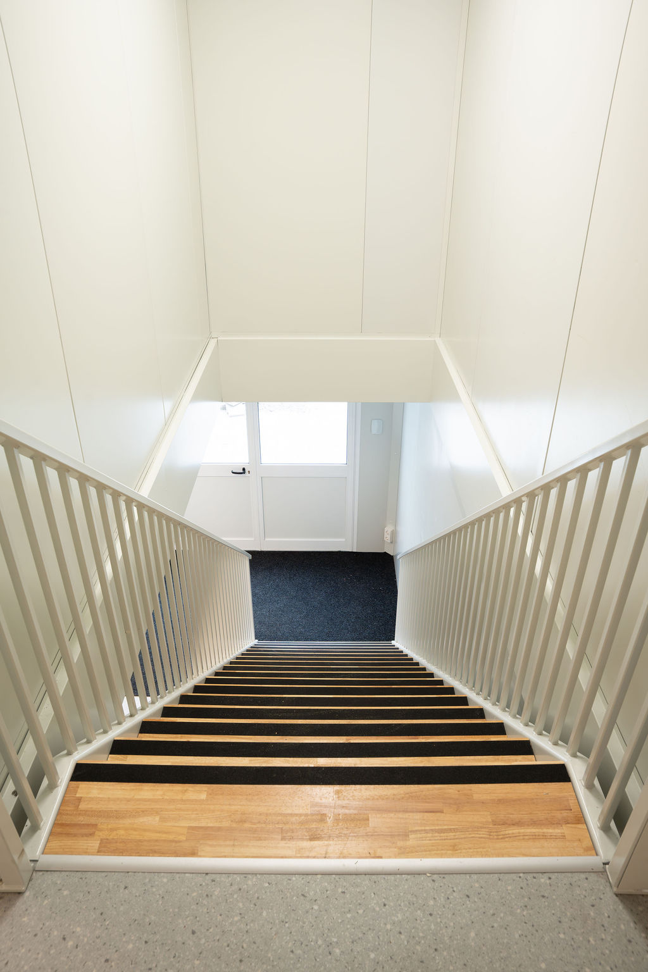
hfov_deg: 53.1
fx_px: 648
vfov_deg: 73.7
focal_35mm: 24
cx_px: 324
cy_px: 486
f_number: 8
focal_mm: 24
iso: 400
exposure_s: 1/30
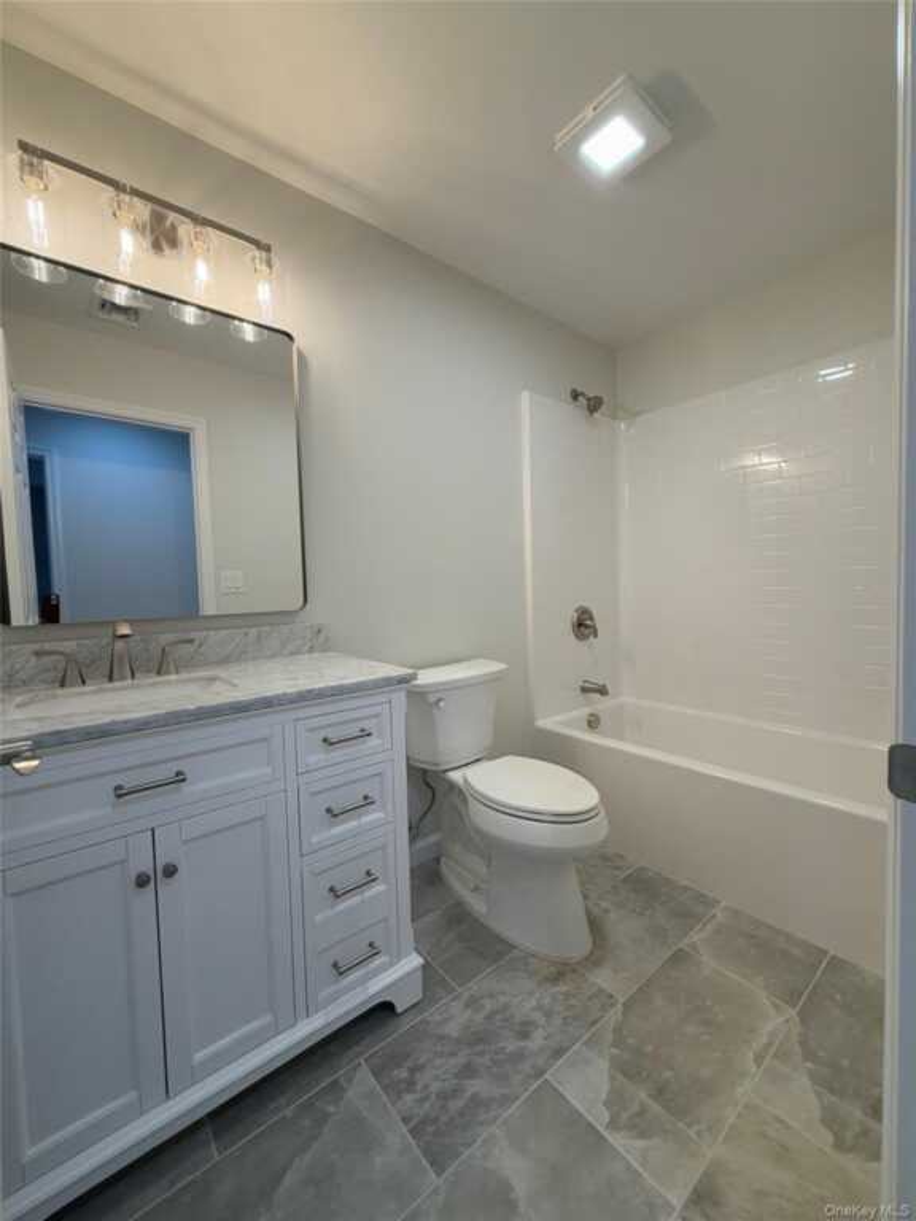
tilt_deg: -3.0
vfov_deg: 102.1
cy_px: 610
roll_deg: +1.3
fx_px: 494
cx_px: 458
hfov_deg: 85.7
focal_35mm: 14
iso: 125
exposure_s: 1/120
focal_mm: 2.22
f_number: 2.2
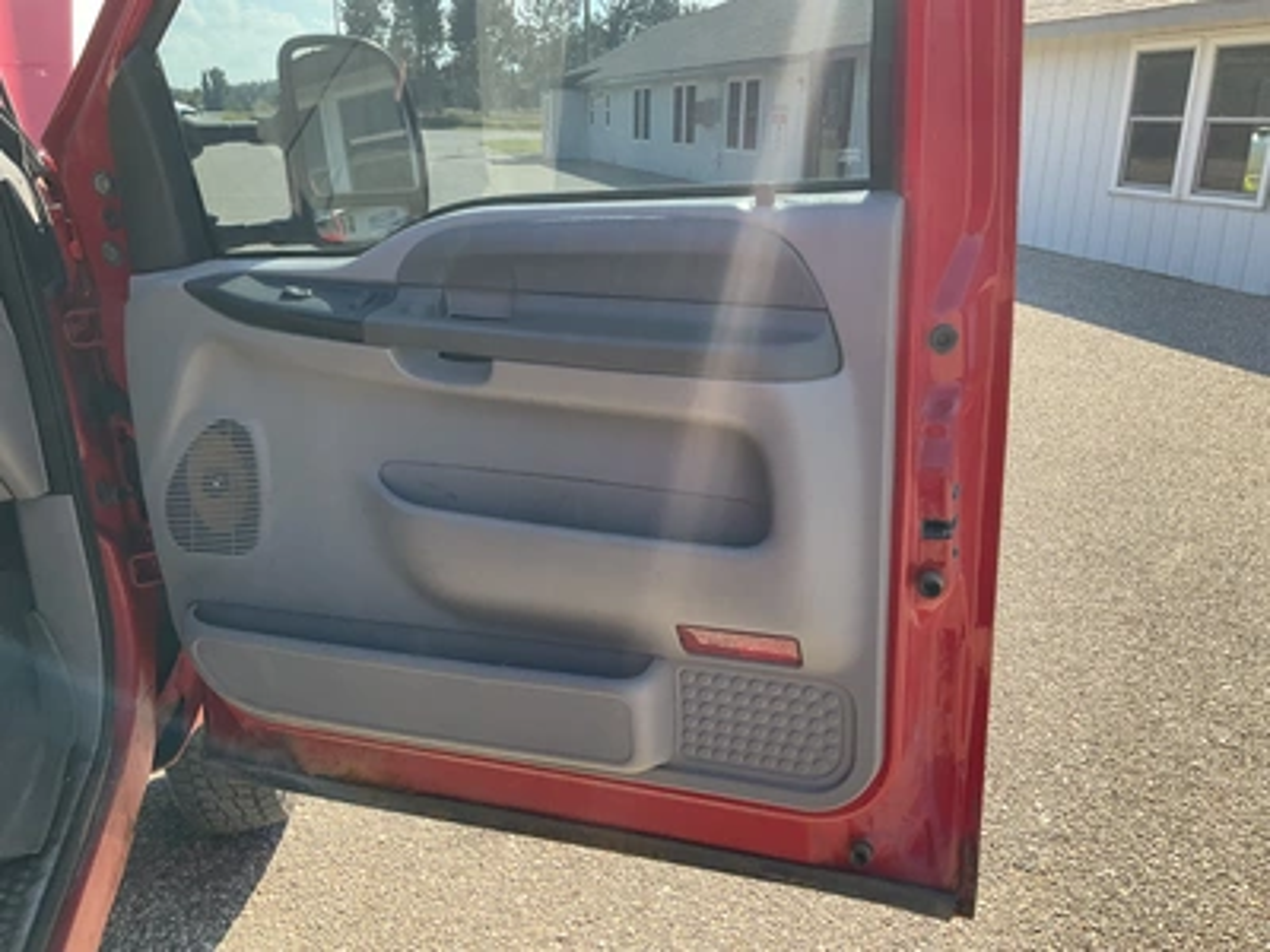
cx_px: 635
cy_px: 476
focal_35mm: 29
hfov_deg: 61.7
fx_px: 1064
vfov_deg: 48.2
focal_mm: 3
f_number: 1.8
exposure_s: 1/346
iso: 25
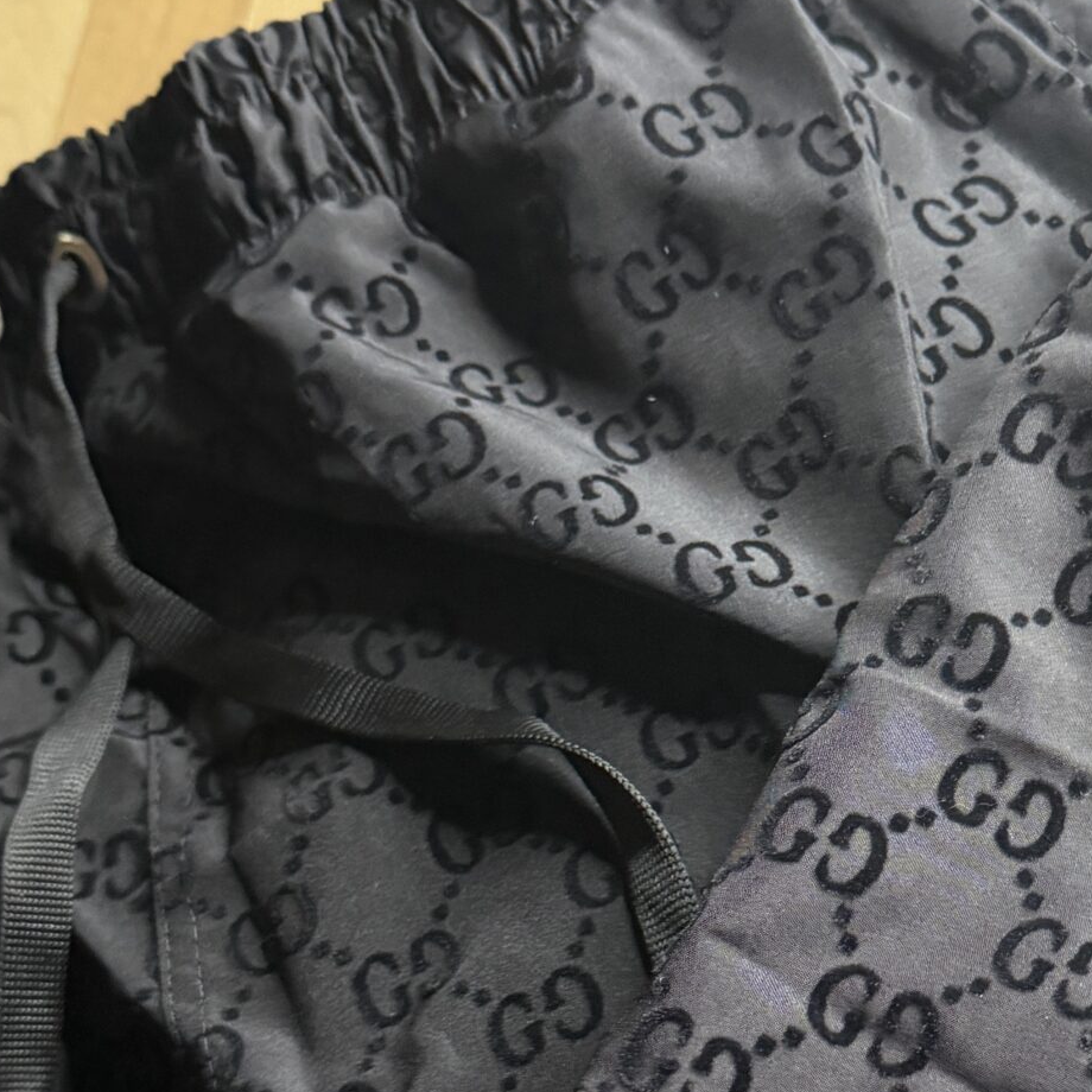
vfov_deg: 28.8
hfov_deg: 28.6
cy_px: 767
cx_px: 821
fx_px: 2106
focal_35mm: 59
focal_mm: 6.76
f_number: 1.78
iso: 1000
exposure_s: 1/38
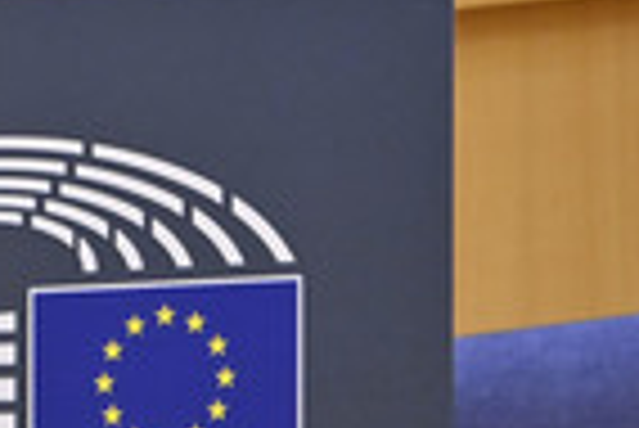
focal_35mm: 1520
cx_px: -236
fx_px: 27007
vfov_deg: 0.9
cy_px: -108
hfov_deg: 1.4
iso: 4000
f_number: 6
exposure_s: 1/400
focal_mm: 480
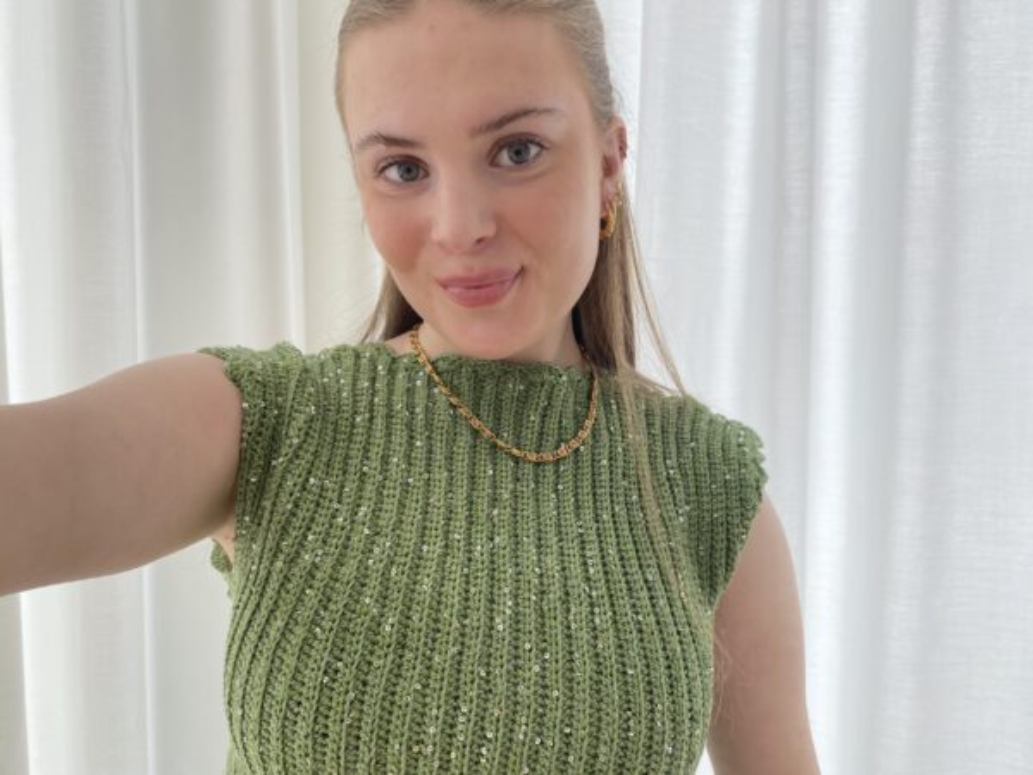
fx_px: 776
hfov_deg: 67.3
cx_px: 516
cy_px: 388
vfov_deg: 53.1
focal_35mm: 26
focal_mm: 4.25
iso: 50
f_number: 1.8
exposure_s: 1/121
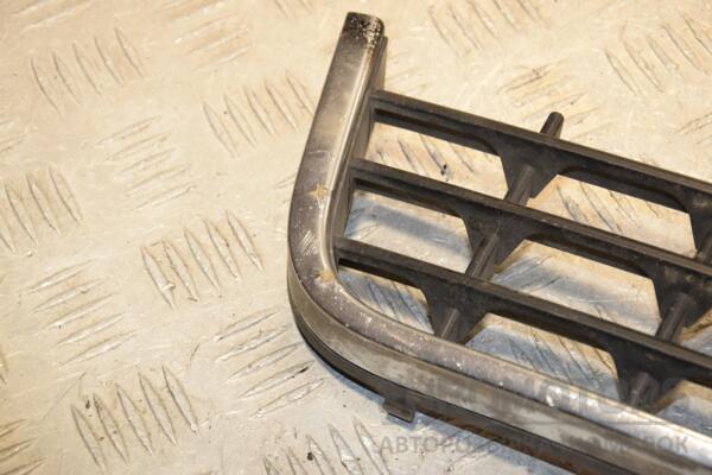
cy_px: 238
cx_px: 356
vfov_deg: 13.0
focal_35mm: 105
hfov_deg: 19.5
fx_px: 2077
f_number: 7.1
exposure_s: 1/200
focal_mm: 70
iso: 800
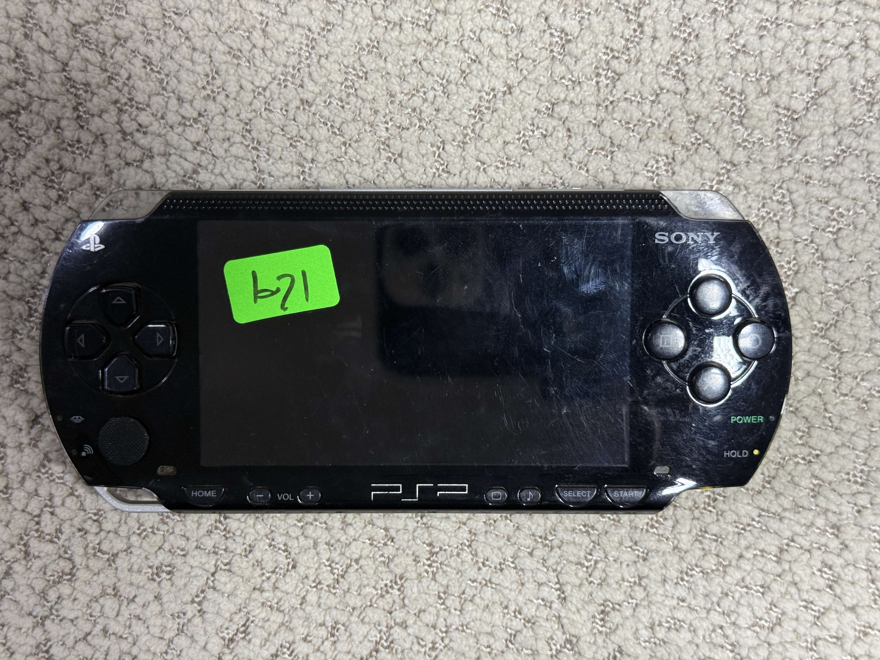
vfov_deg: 30.3
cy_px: 330
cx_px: 440
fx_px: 1220
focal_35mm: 48
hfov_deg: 39.7
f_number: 1.78
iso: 200
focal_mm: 6.76
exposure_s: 1/60
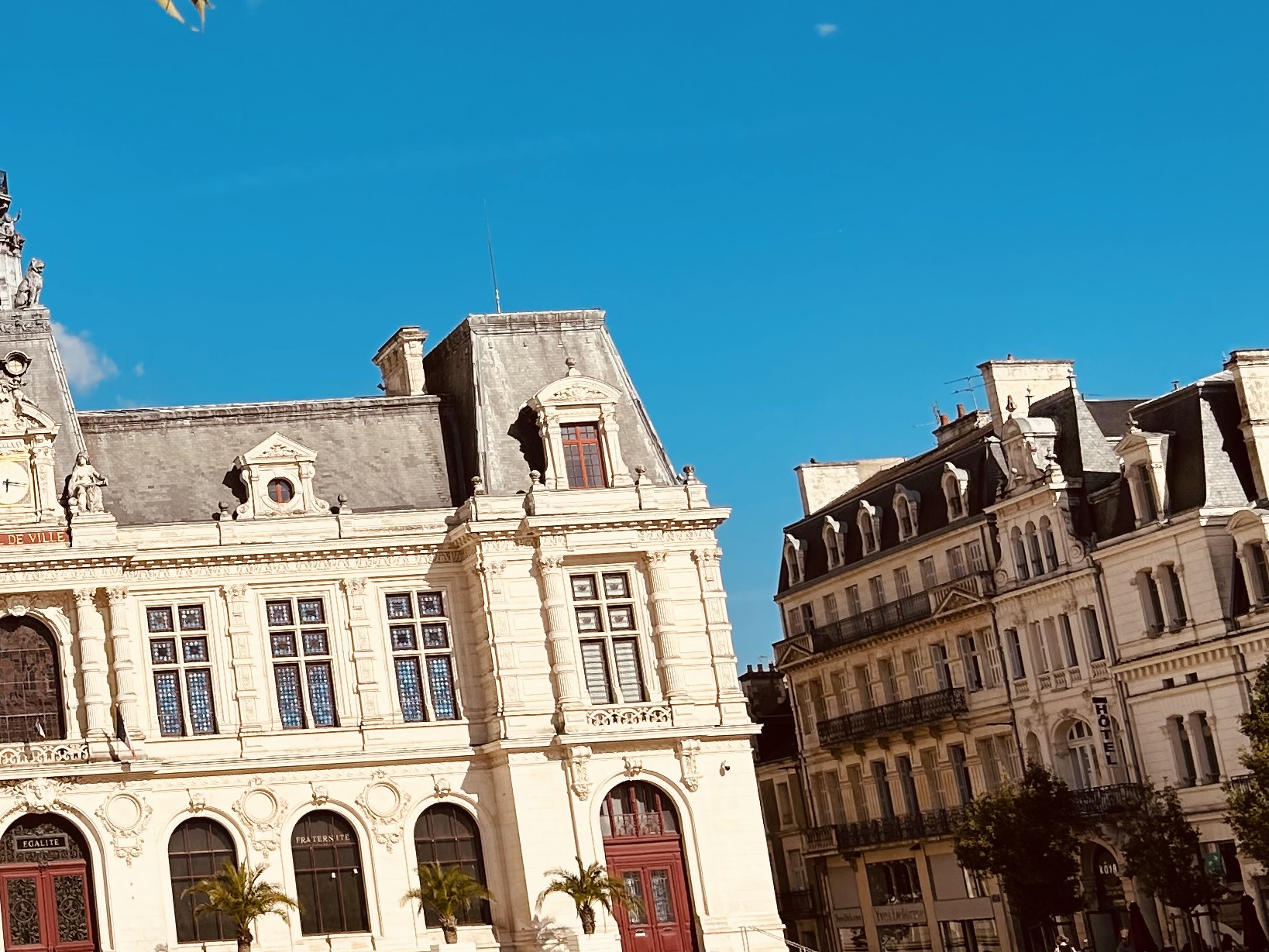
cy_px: 409
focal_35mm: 64
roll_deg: +3.7
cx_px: -152
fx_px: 2347
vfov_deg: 22.9
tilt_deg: +14.2
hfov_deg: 27.5
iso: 50
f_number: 1.5
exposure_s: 1/6993
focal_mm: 5.7
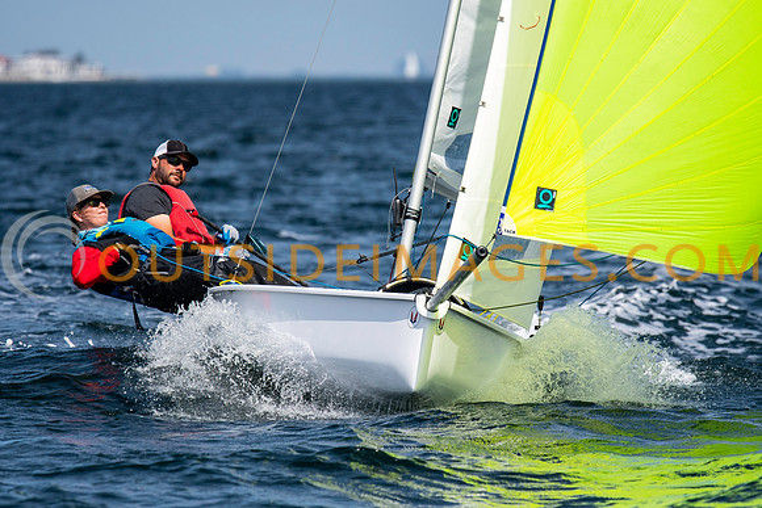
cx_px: 381
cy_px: 254
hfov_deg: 4.6
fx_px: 9527
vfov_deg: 3.1
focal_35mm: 450
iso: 400
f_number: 5
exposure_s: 1/5000
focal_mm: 300
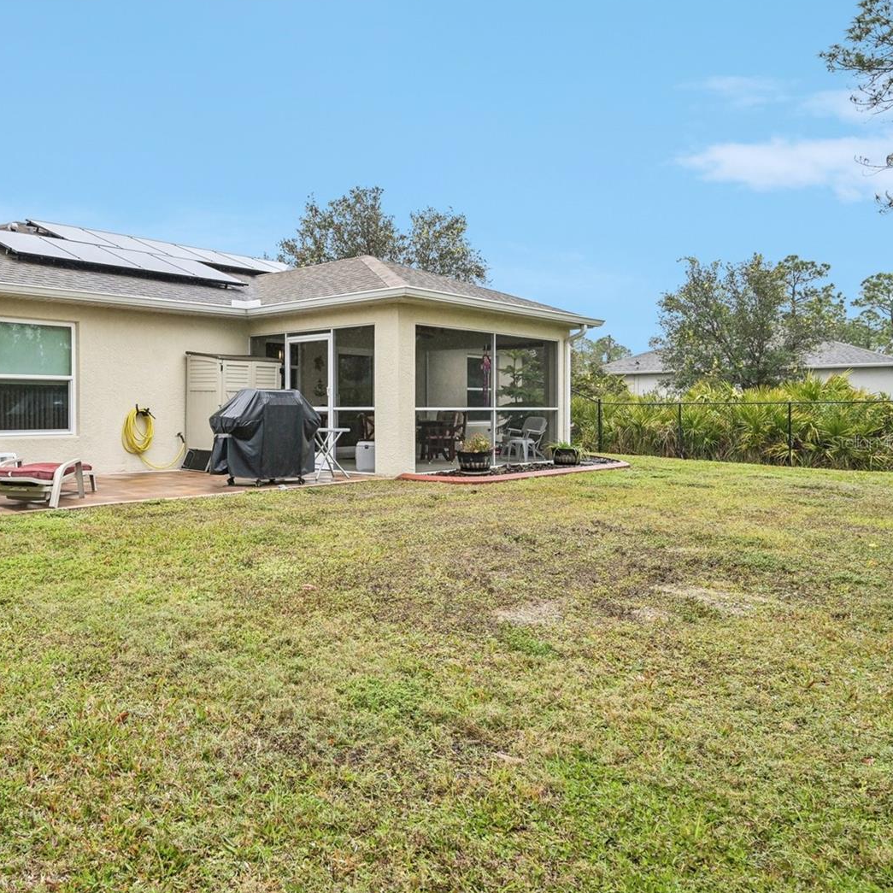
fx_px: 778
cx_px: 224
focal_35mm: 27
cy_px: 442
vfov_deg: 59.7
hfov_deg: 56.8
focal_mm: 20.5
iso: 400
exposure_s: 1/500
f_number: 8
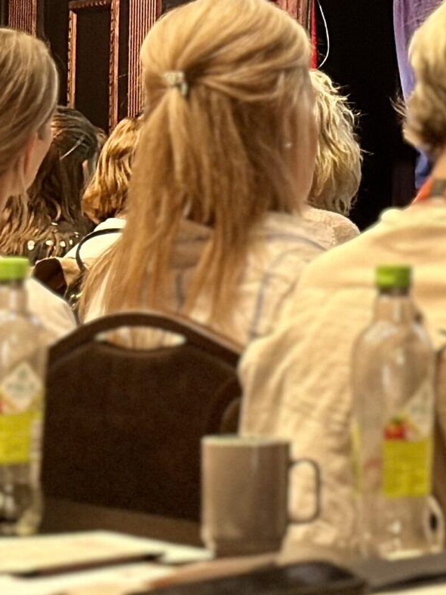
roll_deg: +0.0
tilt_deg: +5.9
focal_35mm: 156
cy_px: 11
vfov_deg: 12.5
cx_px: 659
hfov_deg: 9.3
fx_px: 2680
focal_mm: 6.86
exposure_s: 1/33
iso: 640
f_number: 1.78
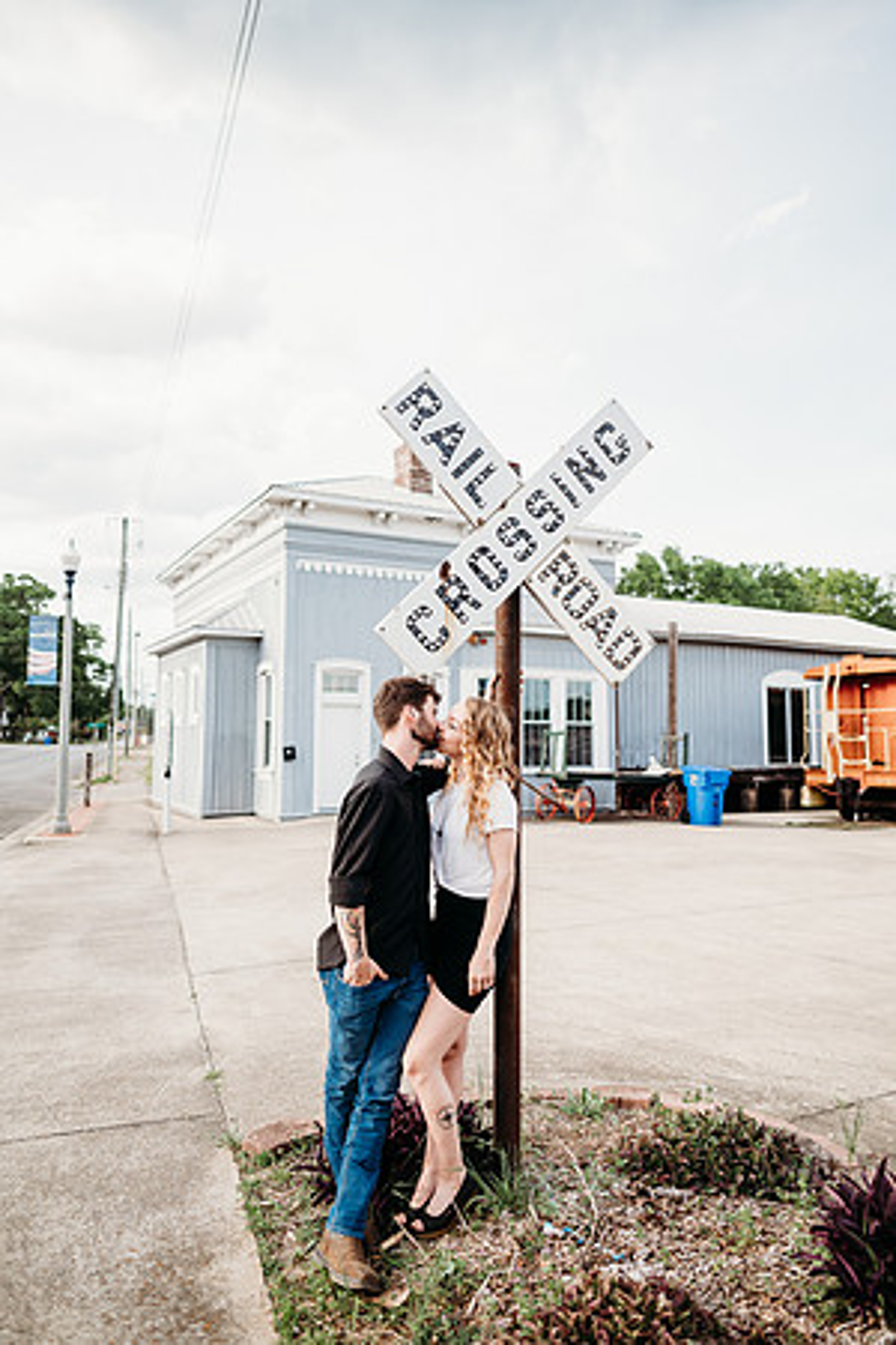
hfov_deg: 53.1
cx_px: 448
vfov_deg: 73.7
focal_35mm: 24
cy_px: 672
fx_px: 896
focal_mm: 24
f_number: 2.8
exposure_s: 1/640
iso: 100
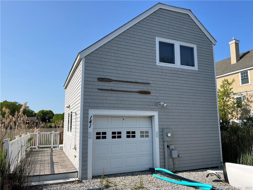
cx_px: 126
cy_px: 95
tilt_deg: +8.3
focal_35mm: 26
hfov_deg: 67.3
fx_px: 190
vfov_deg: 53.1
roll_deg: -0.1
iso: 50
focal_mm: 5.7
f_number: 1.5
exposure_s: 1/4630
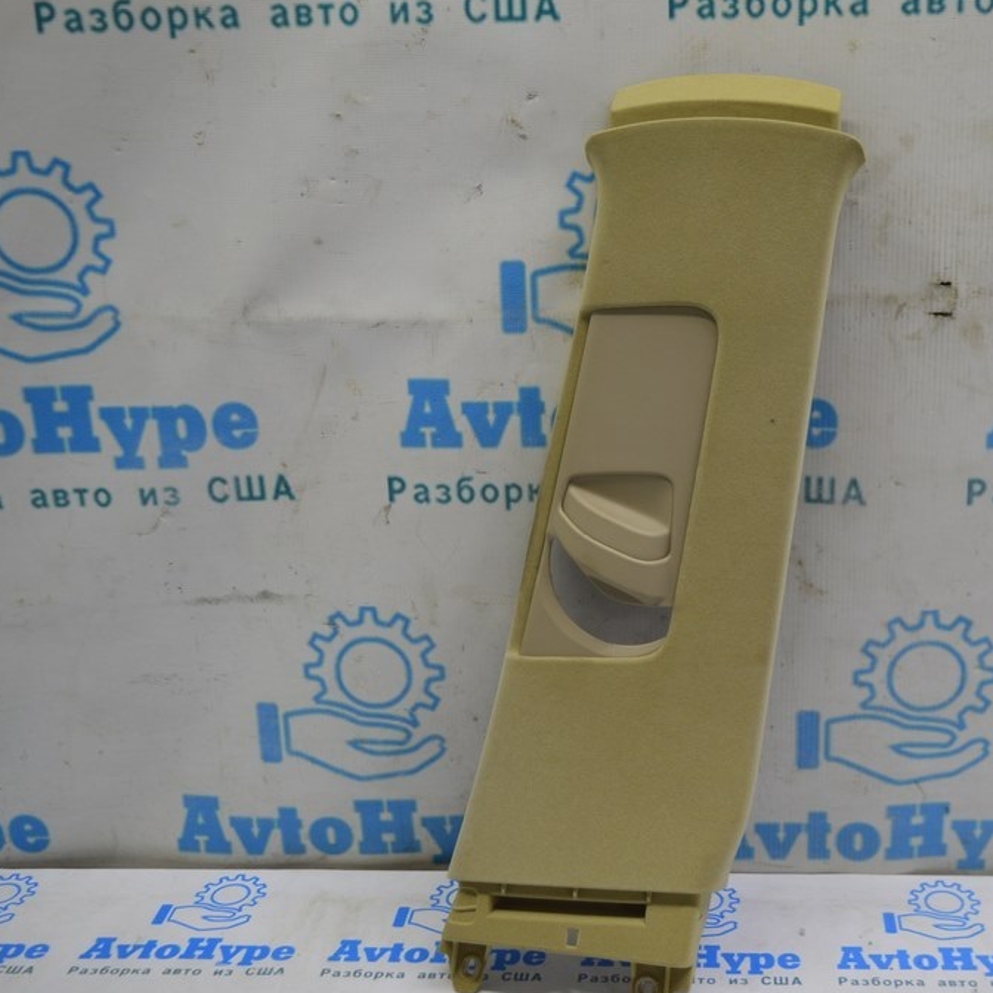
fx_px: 1449
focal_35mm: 45
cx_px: 663
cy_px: 494
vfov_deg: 37.8
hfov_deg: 37.4
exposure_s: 1/60
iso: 400
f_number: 4
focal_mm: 23
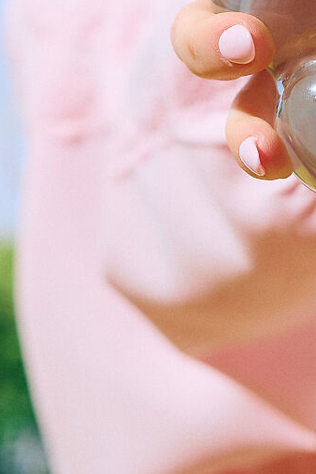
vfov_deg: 9.3
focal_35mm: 215
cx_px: 345
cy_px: -267
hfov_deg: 6.4
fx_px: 2831
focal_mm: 60
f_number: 5.6
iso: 100
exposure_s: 1/200
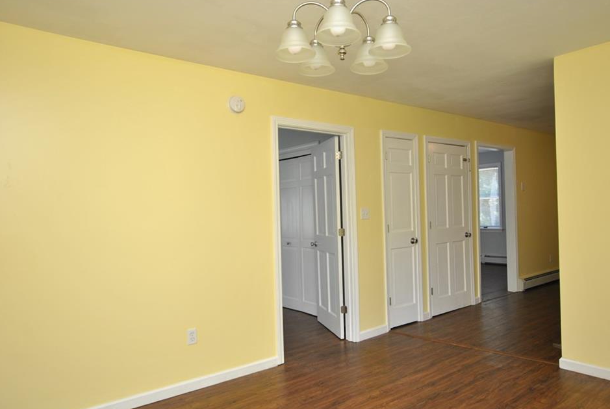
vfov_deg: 52.3
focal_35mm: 25
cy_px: 216
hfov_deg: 72.4
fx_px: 417
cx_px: 319
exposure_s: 1/60
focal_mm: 15
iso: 200
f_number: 4
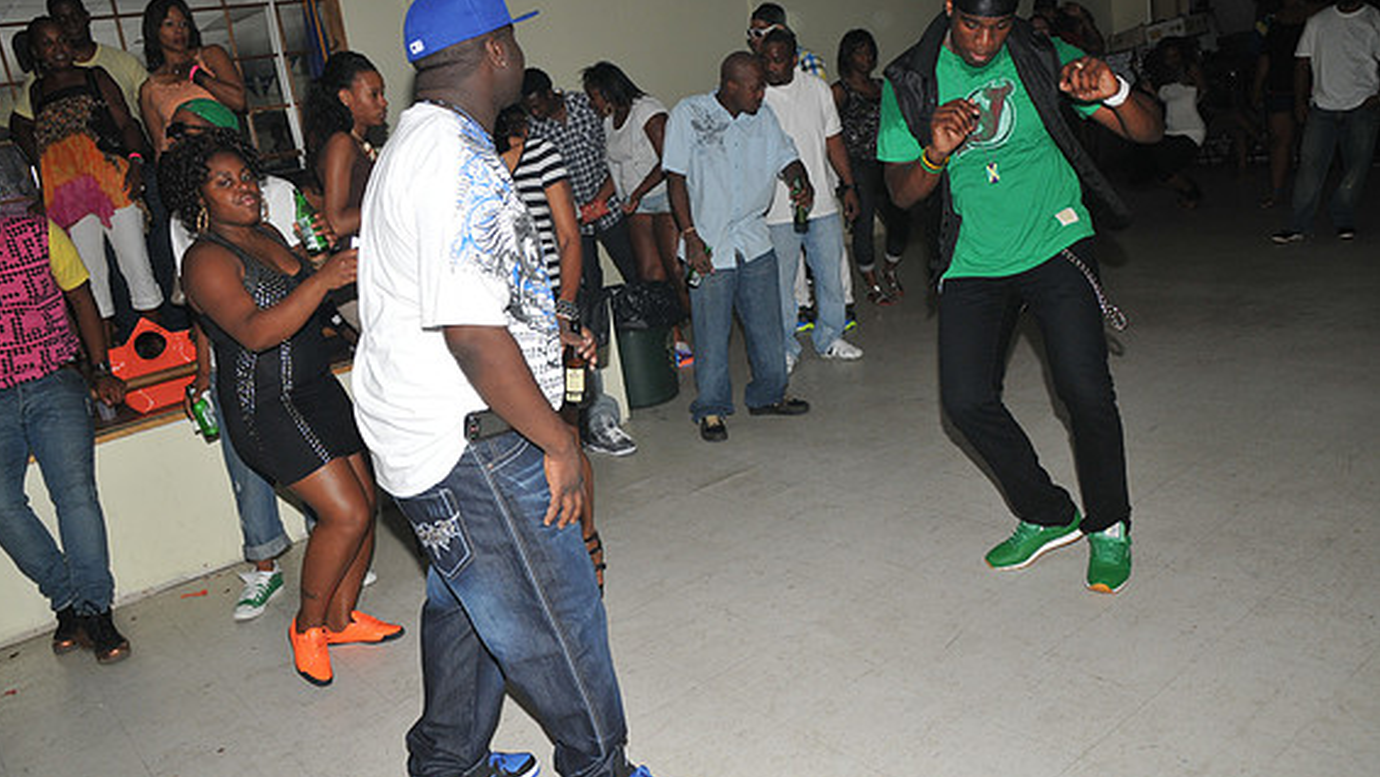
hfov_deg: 66.1
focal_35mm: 29
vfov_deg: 40.2
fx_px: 1061
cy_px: 365
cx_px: 674
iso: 320
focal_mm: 18
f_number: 5
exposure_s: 1/250
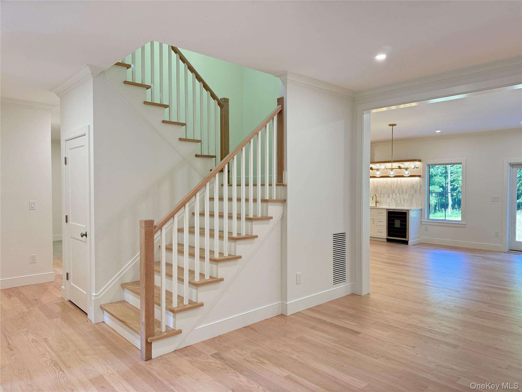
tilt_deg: -0.4
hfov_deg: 71.6
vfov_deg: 56.8
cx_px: 261
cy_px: 196
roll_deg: -0.1
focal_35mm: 24
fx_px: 362
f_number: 1.78
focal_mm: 6.76
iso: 200
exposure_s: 1/120
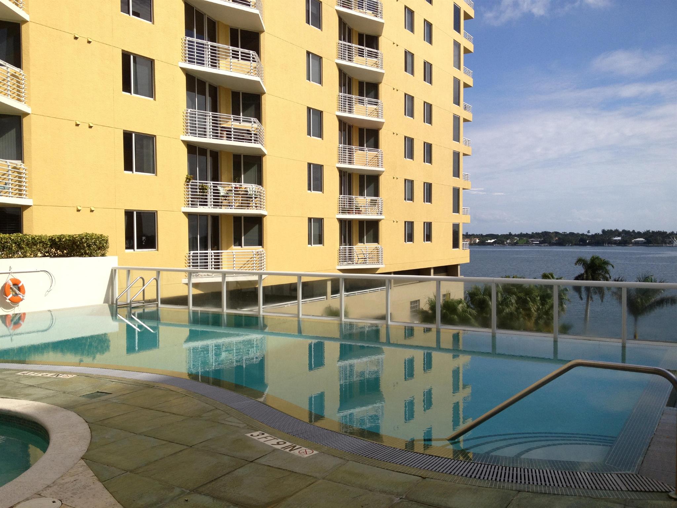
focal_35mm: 35
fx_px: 684
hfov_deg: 52.6
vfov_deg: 40.7
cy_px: 254
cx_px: 338
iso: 50
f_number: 2.4
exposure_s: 1/2045
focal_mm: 4.28
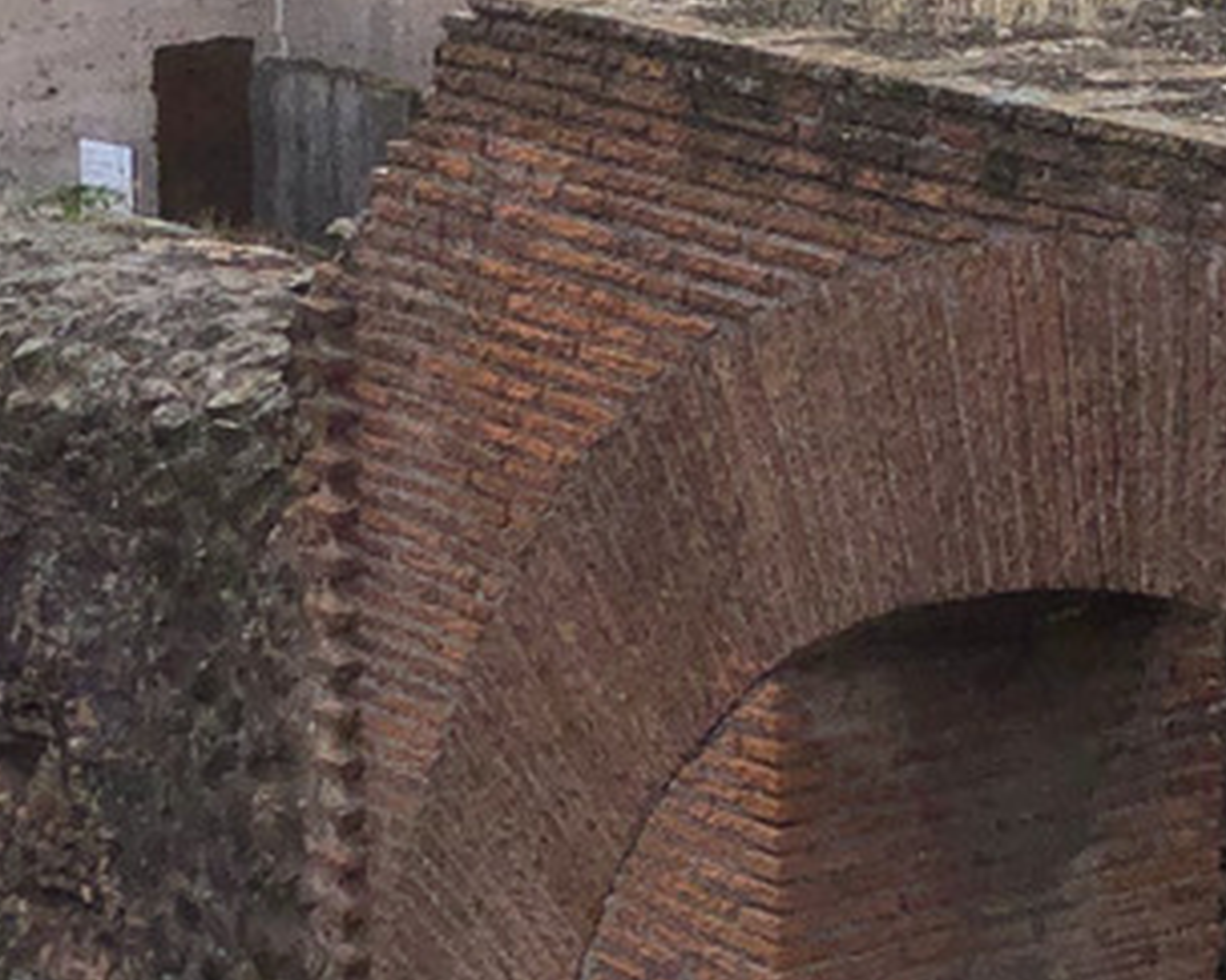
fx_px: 5223
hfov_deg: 13.4
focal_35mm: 144
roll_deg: +2.0
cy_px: 657
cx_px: 452
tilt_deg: -16.2
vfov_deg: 10.7
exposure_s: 1/3247
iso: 20
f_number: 1.8
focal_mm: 4
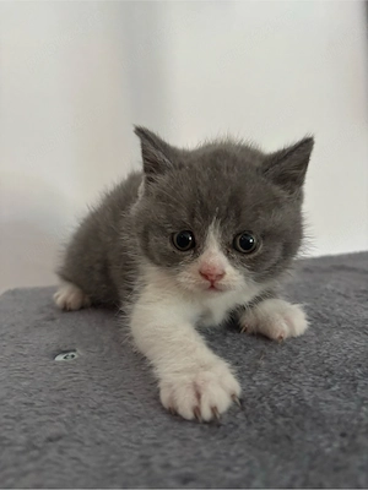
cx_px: 184
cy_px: 245
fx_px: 369
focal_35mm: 26
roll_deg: +6.2
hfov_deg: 53.1
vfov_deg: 67.3
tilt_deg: -11.3
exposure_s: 1/39
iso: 640
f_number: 1.6
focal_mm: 5.96
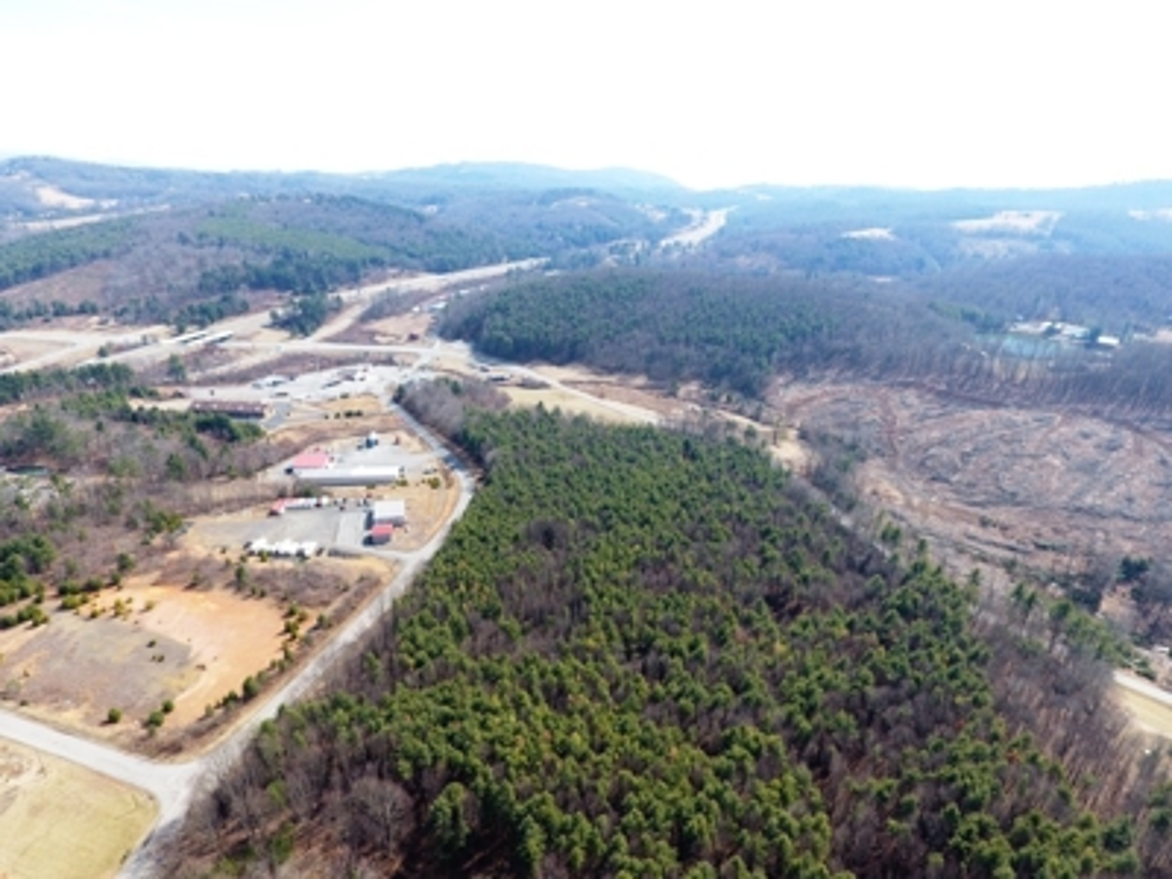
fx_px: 677
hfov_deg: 81.7
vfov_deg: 66.0
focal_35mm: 20
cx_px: 586
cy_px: 440
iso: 100
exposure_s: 1/360
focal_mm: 3.61
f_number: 2.8
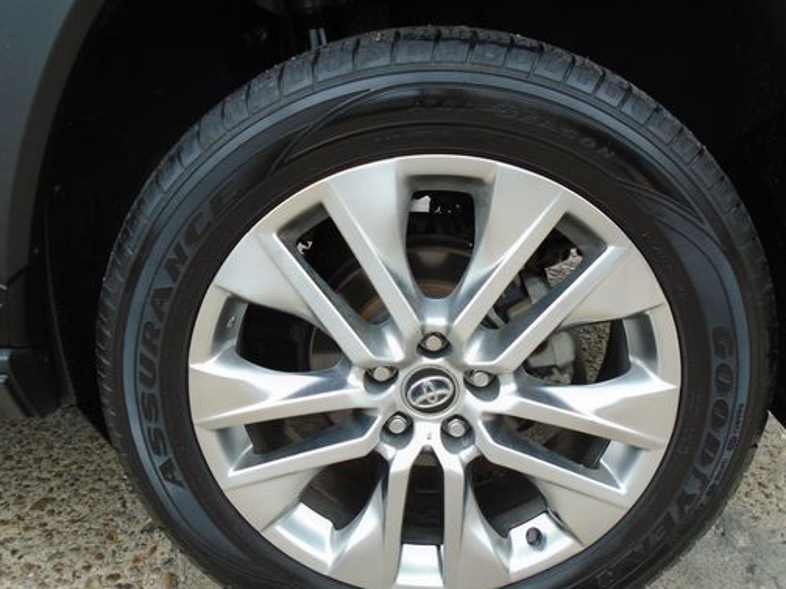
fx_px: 749
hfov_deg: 55.3
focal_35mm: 33
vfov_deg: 42.9
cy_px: 329
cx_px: 377
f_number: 3.2
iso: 100
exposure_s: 1/160
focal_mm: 4.6
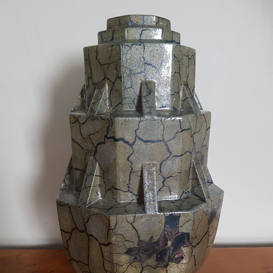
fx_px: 277
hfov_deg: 52.5
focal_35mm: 31
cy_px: 182
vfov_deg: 51.6
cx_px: 137
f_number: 1.7
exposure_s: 1/10
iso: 250
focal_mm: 4.2
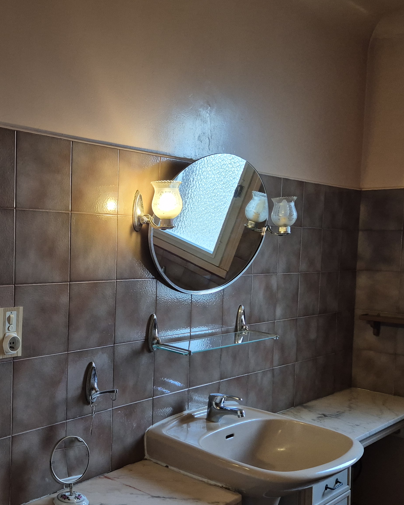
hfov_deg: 36.6
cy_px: 278
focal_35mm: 39
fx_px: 583
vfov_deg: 46.8
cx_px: 66
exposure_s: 1/100
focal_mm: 5.4
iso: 320
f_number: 1.8
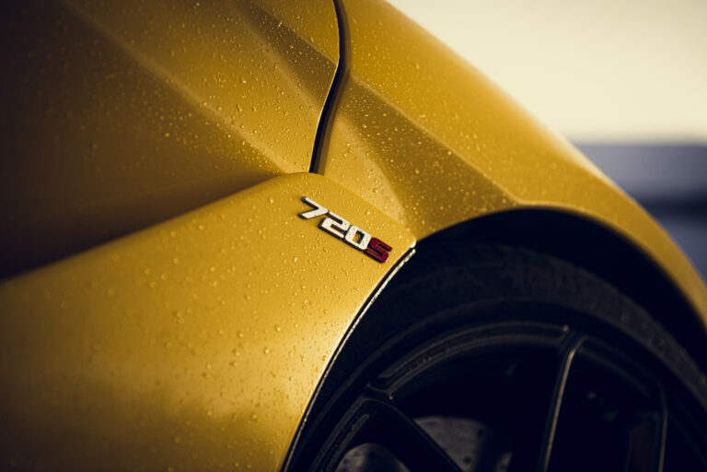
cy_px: 236
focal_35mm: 70
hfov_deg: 28.8
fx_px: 1375
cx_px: 354
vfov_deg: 19.5
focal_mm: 70
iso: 320
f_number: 3.5
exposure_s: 1/500
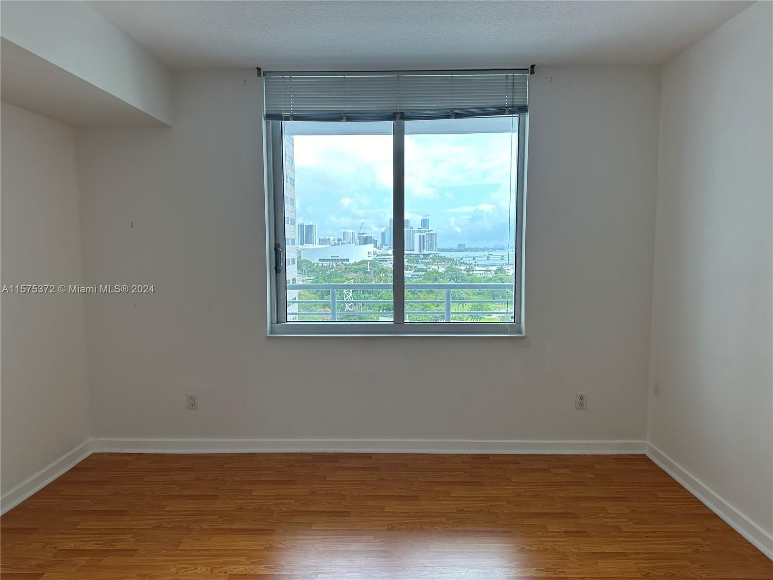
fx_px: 536
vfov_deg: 56.8
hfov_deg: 71.6
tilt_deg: -5.4
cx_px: 386
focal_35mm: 24
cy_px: 290
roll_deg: +0.2
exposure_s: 1/409
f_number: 1.78
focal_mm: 6.86
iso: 80
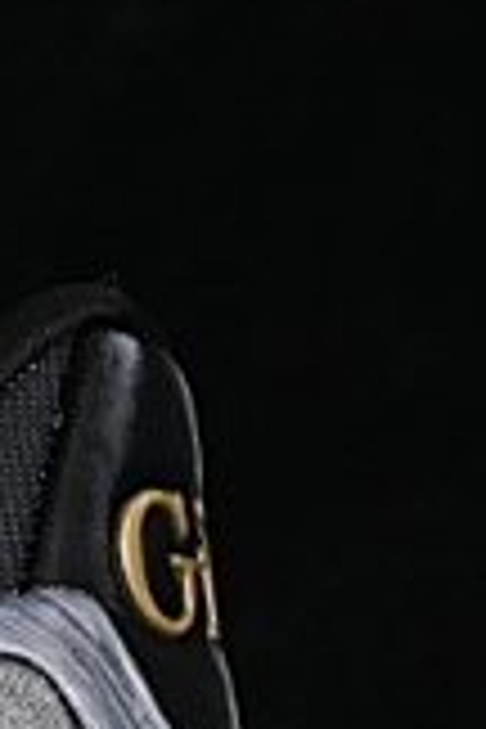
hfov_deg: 3.6
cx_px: -882
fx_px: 7512
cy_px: 520
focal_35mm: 371
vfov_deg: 5.6
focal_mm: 50
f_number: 8
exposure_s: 1/80
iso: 160
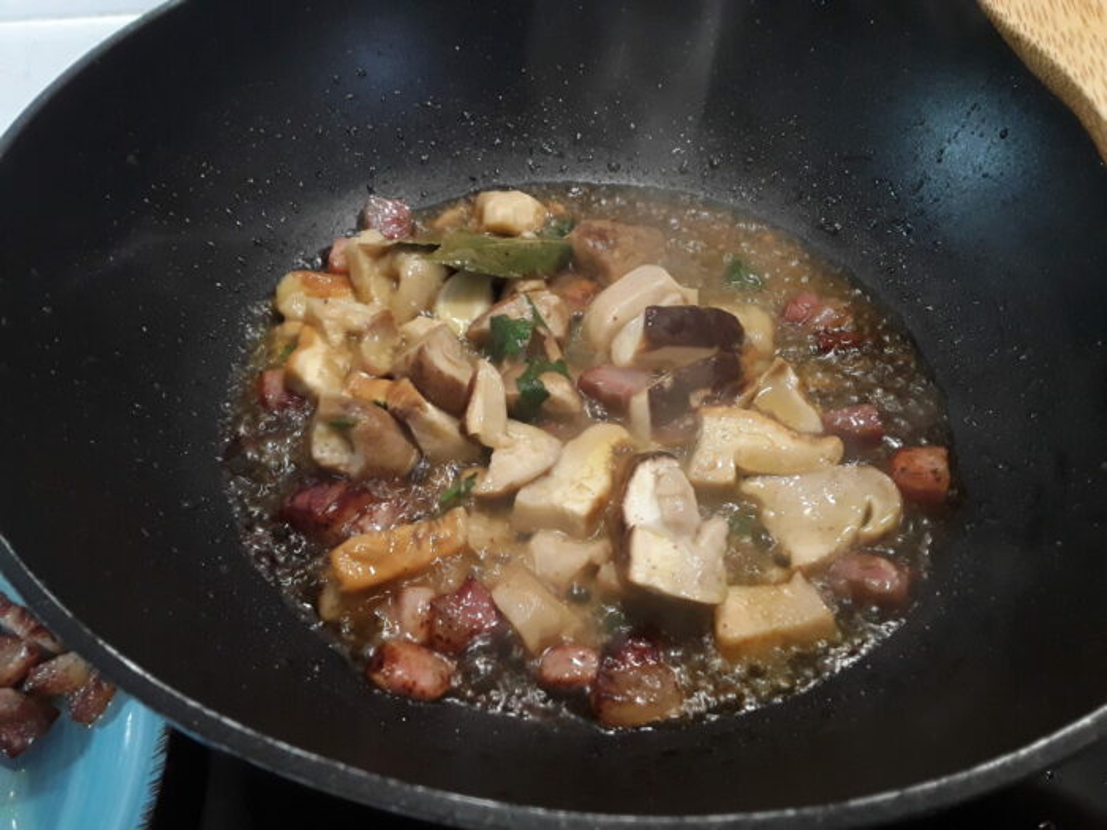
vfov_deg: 51.4
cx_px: 554
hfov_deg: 65.3
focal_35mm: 27
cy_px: 415
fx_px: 863
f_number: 1.9
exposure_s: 1/33
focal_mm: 2.91
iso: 125
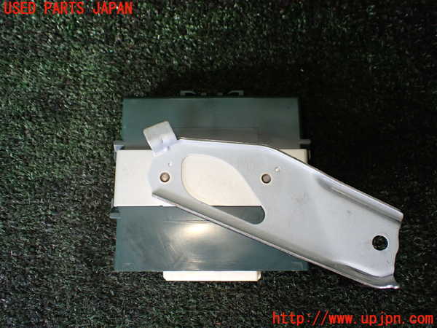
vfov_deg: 46.8
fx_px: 379
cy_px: 164
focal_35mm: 30
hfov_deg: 60.0
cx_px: 218
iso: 320
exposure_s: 1/125
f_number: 2.3
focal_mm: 5.4
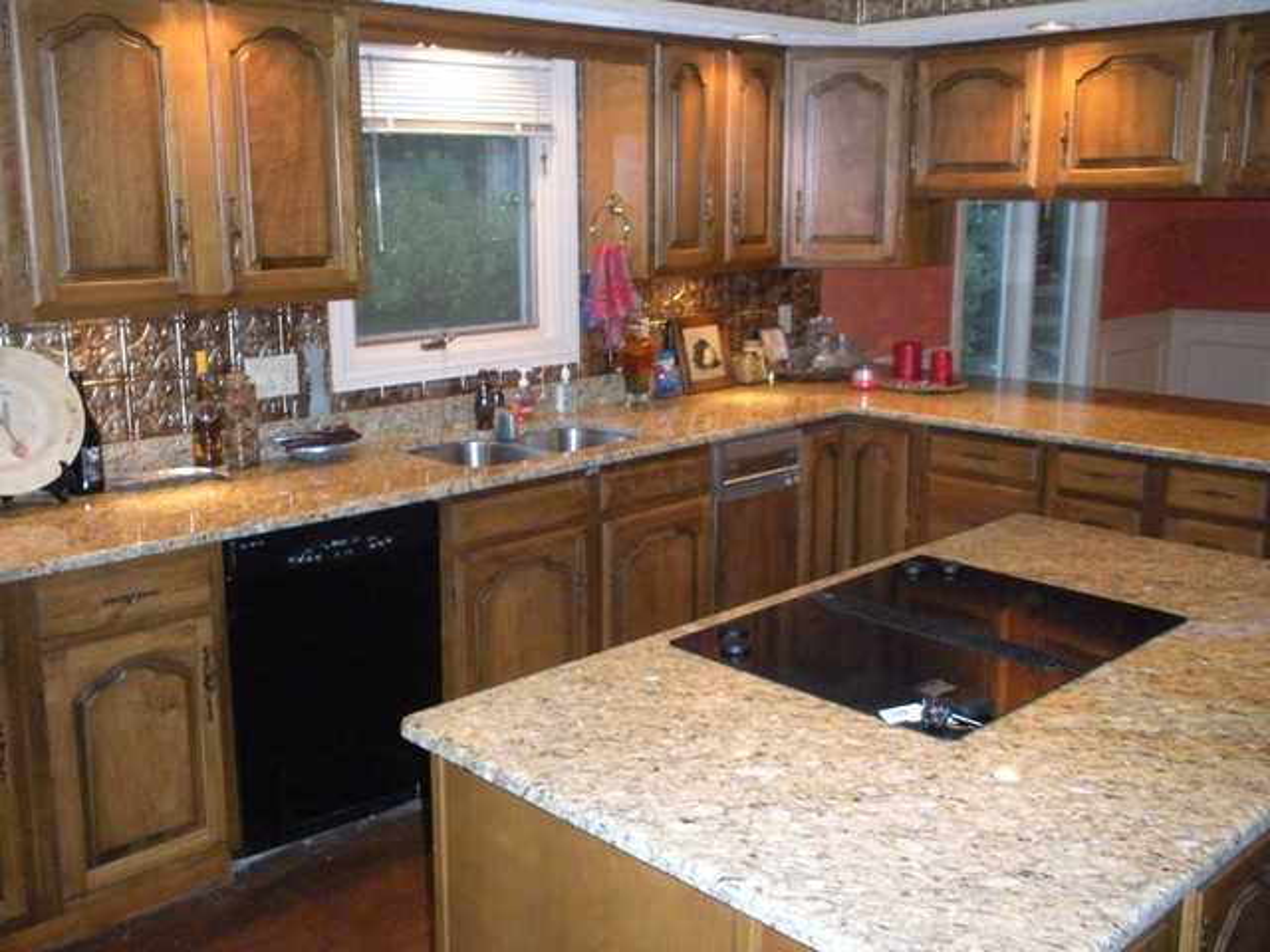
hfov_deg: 51.4
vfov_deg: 39.7
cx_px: 635
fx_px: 1321
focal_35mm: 36
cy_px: 476
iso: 800
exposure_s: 1/60
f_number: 3.5
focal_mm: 6.3
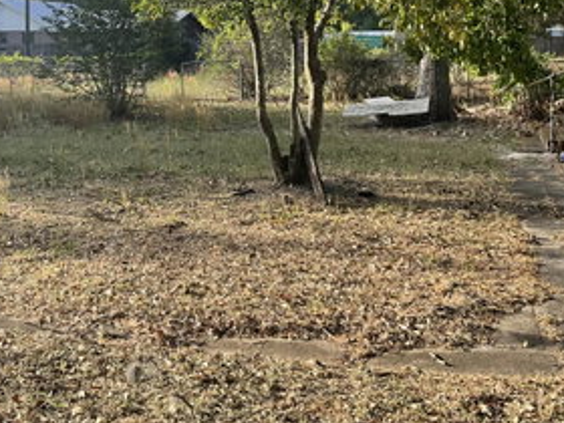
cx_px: 228
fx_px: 864
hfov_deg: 36.0
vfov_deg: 26.9
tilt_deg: -2.9
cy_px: 68
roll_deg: -0.8
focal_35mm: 53
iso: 16
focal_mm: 3
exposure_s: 1/428
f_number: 1.8
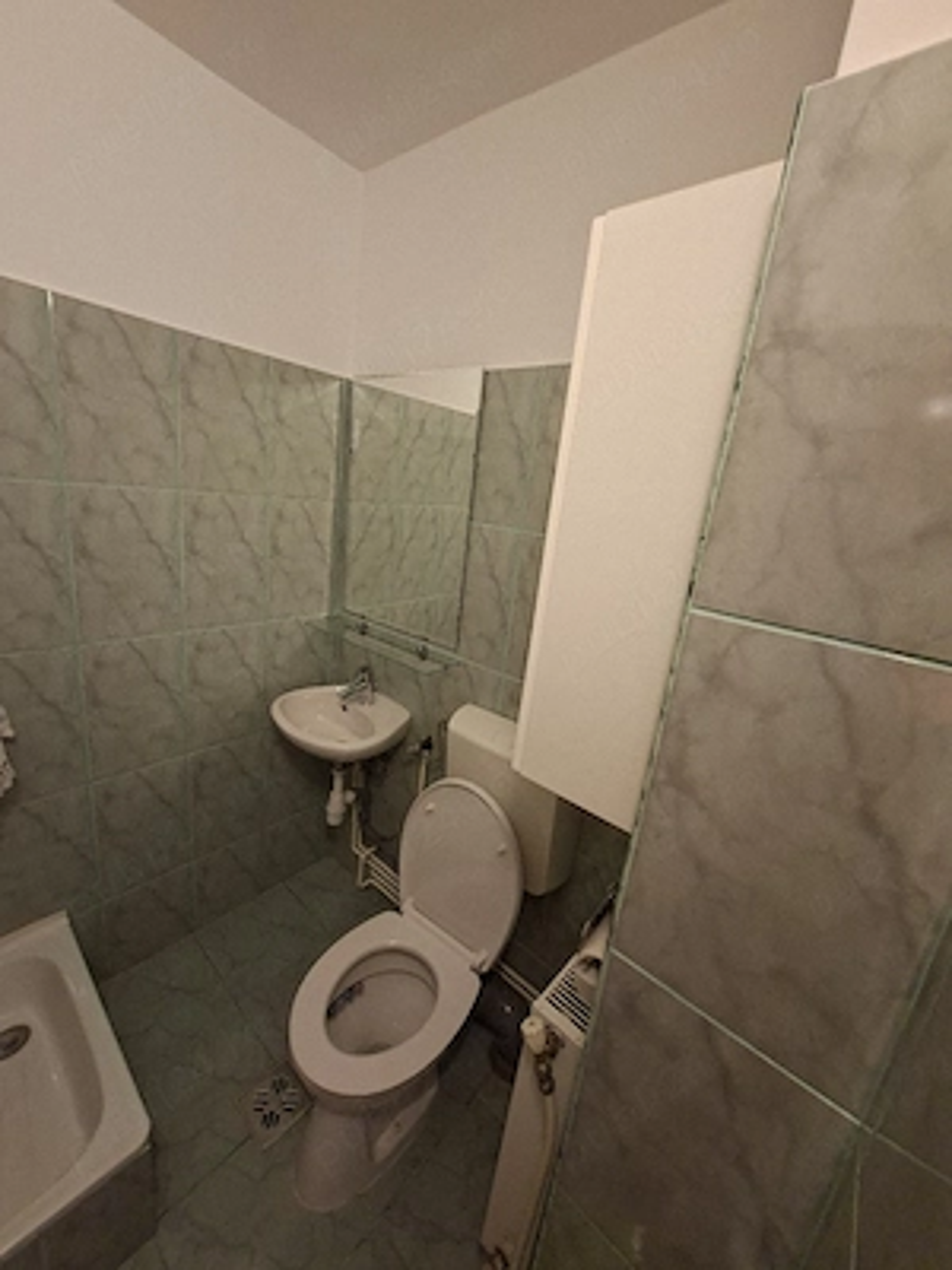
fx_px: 477
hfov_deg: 89.9
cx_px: 476
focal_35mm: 13
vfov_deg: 106.2
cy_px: 635
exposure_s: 1/25
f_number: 2.2
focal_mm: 1.74
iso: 320
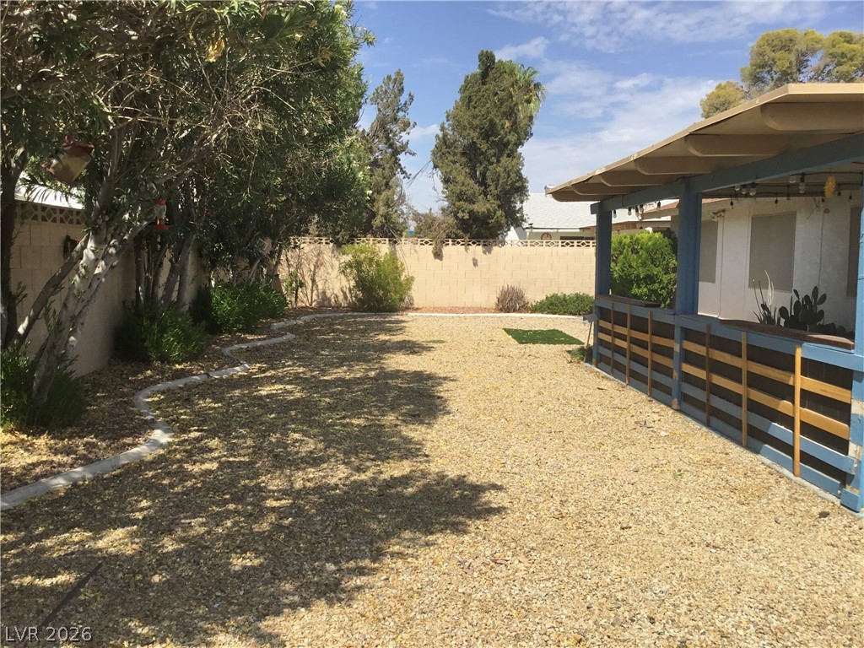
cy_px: 324
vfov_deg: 45.4
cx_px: 432
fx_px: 774
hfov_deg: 58.4
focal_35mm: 31
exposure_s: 1/1253
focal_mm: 3.3
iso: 25
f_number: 2.4
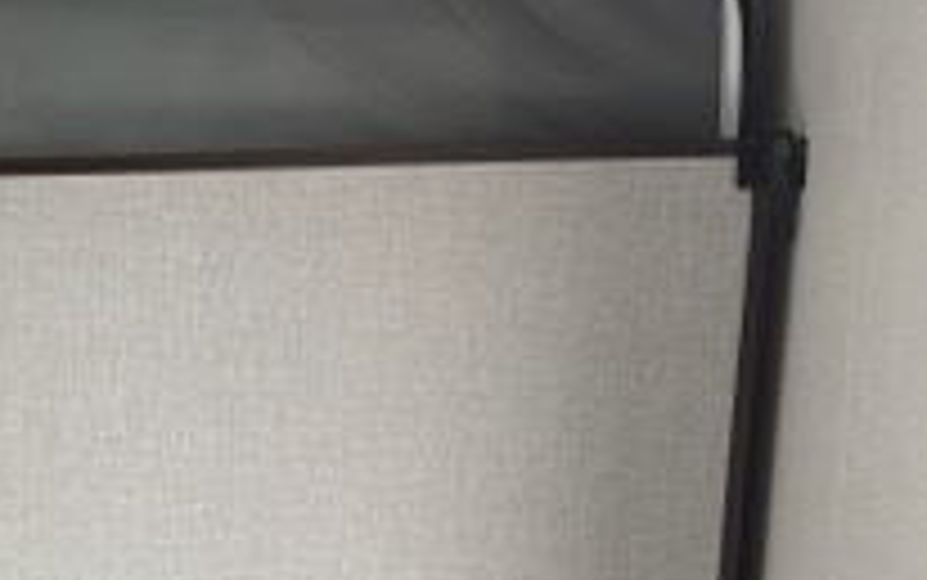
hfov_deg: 24.0
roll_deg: +0.3
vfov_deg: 15.9
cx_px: -162
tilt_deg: -6.4
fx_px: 1997
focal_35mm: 79
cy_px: 683
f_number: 1.78
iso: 160
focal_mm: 6.76
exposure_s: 1/121
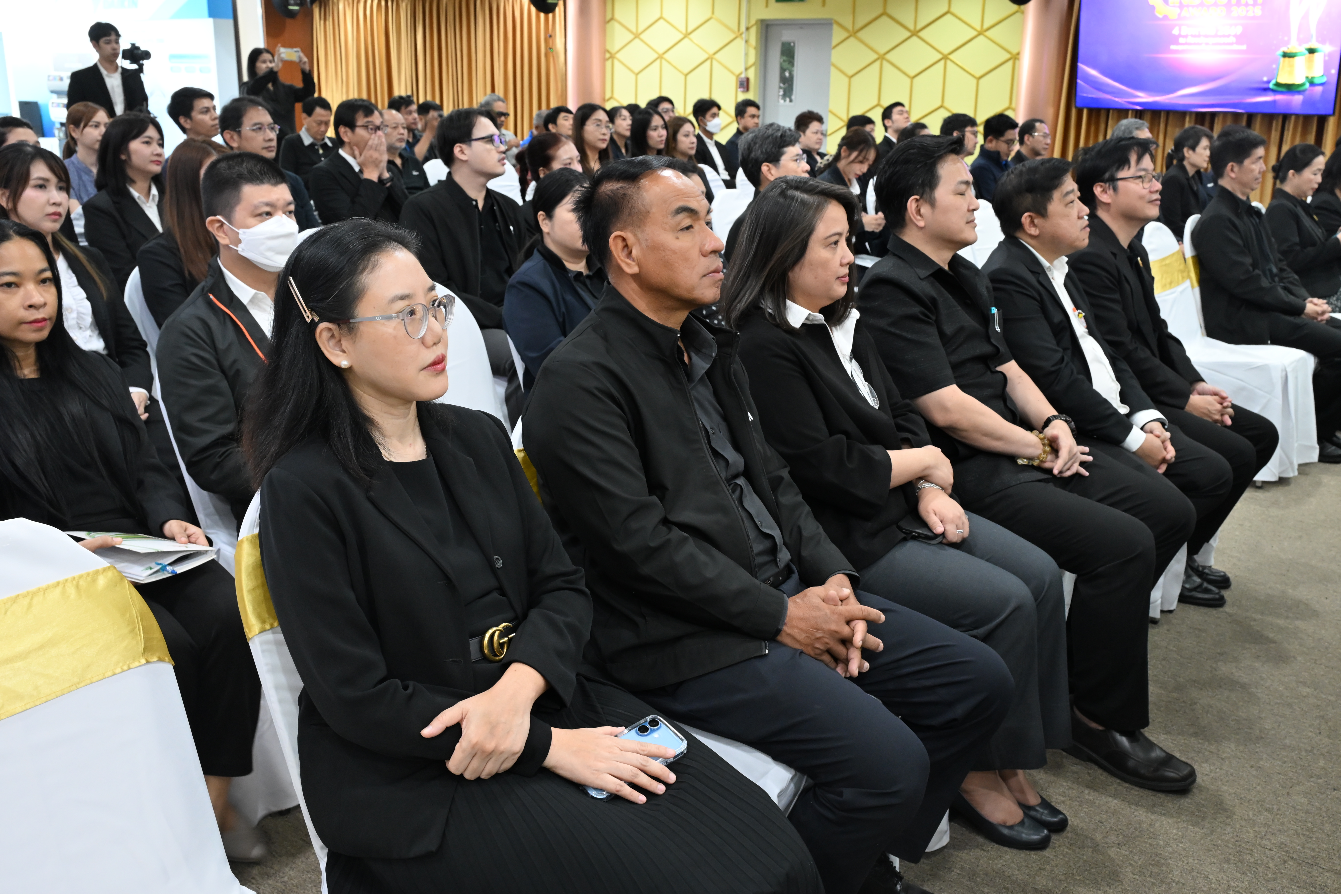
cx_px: 670
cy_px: 447
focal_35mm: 34
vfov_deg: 38.9
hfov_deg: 55.8
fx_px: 1266
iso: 3200
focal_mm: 34
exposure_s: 1/20
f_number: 9
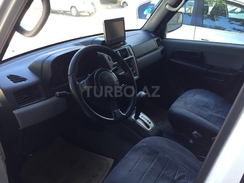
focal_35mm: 29
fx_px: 204
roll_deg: -0.6
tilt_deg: -26.9
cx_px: 122
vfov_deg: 48.2
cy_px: 92
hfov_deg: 61.7
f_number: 2.2
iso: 32
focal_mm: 4.15
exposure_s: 1/33
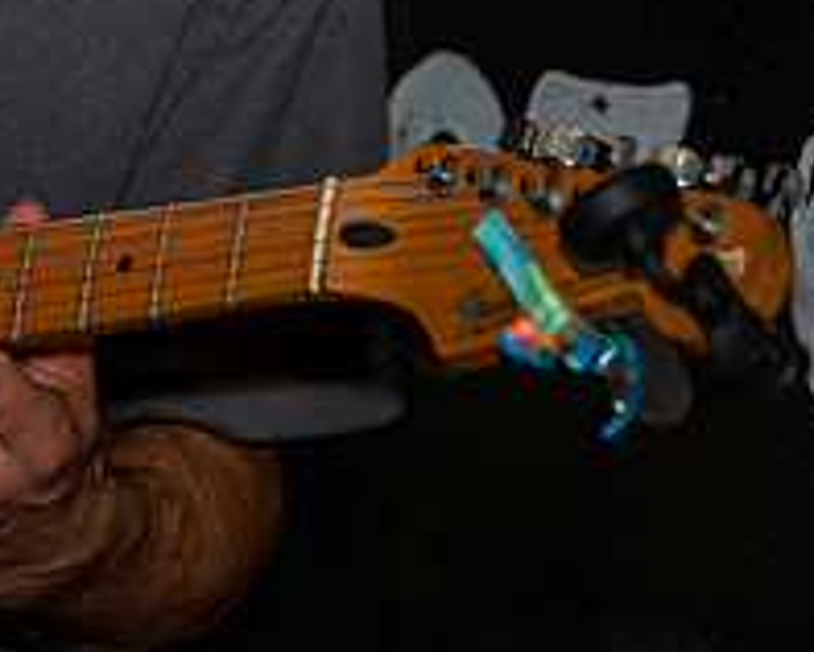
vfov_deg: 4.9
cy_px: -76
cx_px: -169
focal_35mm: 314
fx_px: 7572
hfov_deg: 6.1
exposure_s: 1/400
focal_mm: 80
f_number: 2.8
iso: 125
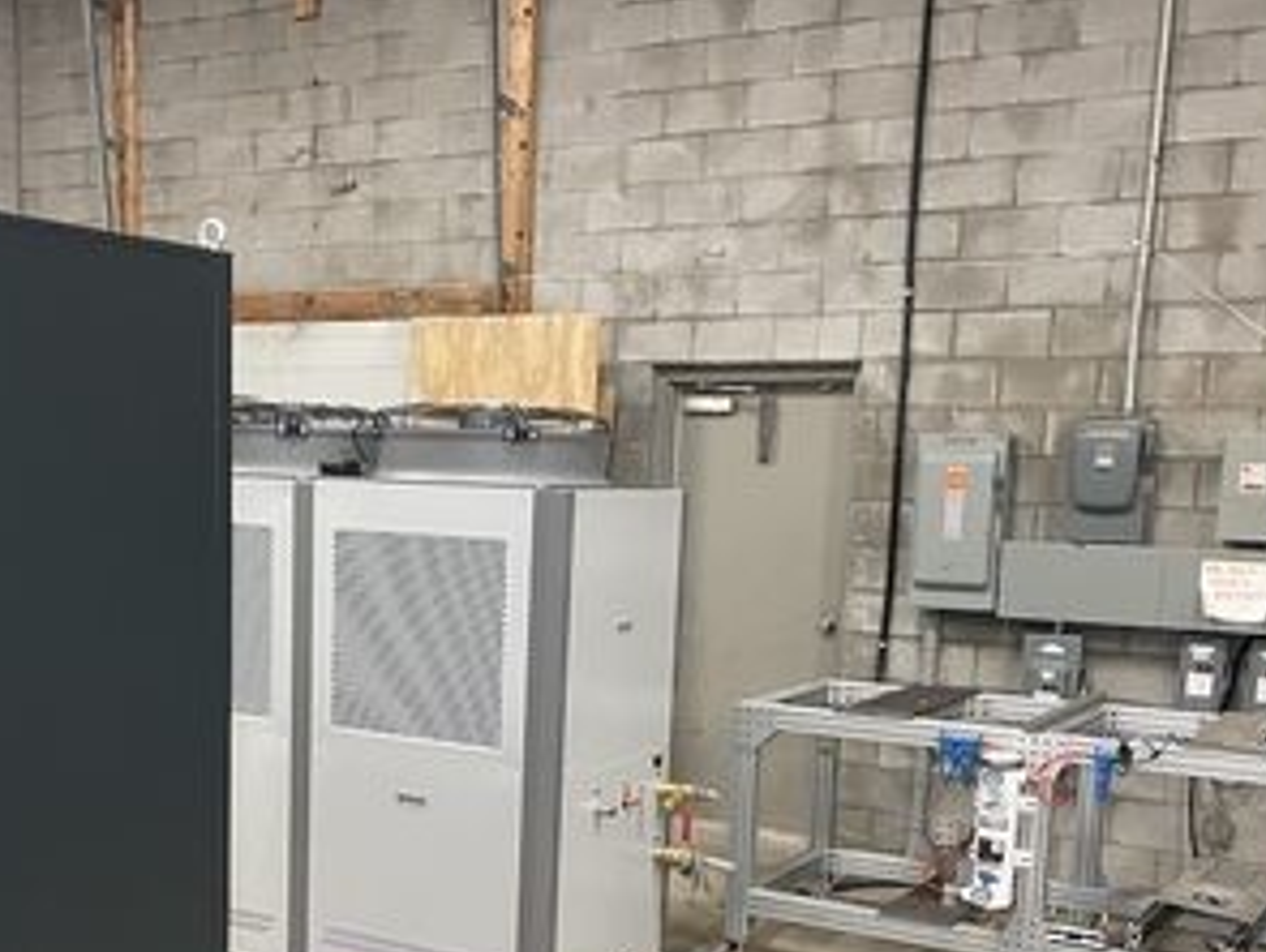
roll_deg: -2.1
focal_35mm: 44
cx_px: 476
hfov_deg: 42.6
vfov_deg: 32.3
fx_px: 1611
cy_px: 718
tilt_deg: -5.4
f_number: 1.6
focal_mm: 4.2
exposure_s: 1/60
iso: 400
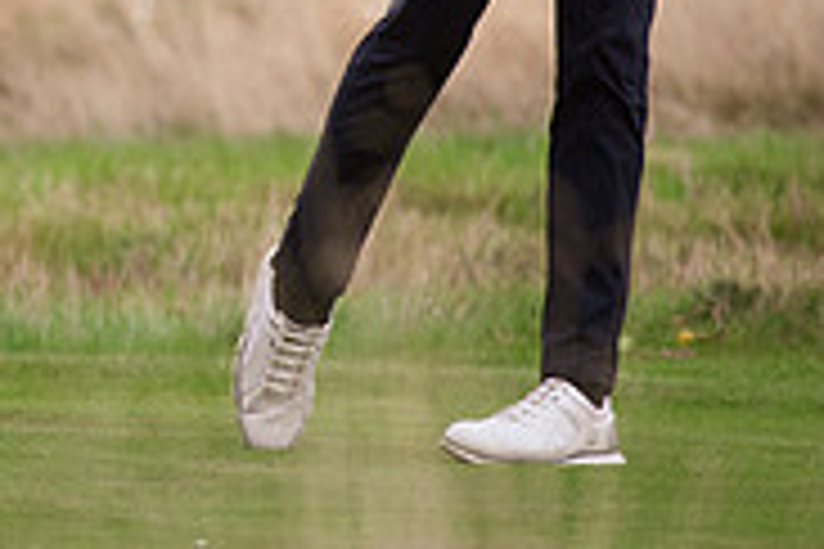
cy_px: -308
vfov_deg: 1.4
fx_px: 21811
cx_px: -122
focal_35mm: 953
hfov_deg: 2.2
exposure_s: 1/2000
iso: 1250
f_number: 5.6
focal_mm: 300
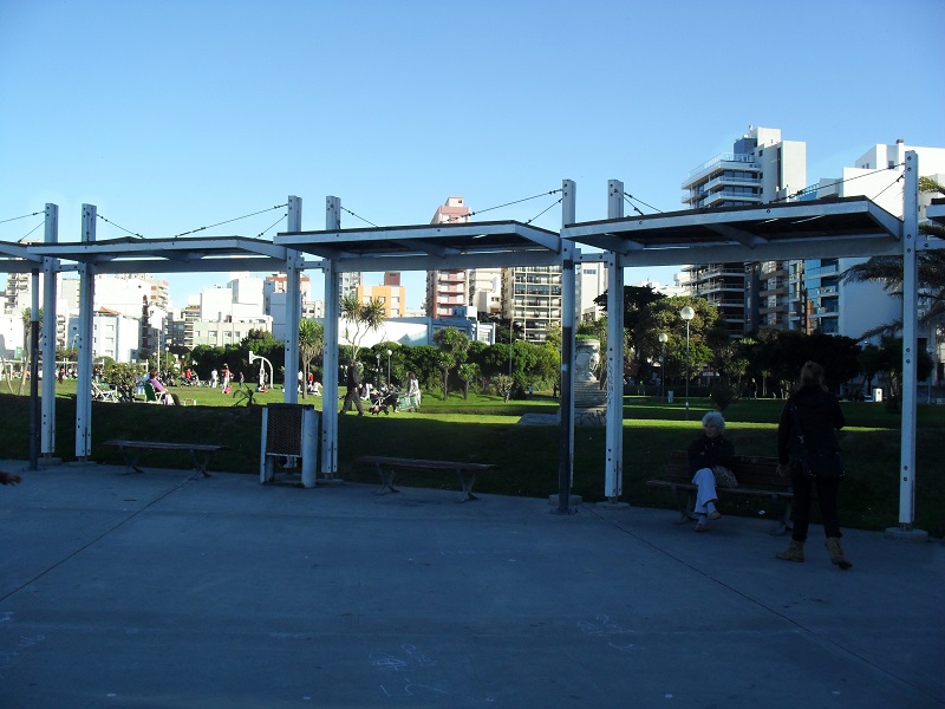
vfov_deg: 40.7
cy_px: 354
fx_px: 955
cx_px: 472
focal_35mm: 35
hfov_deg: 52.6
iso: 100
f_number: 8.4
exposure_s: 1/90
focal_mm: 6.3
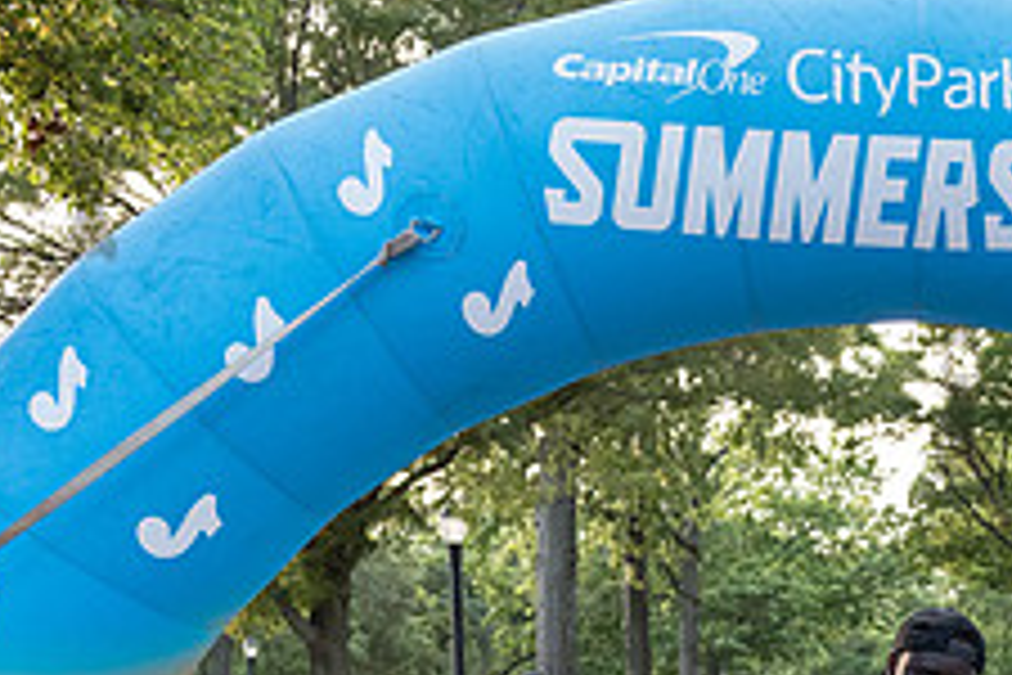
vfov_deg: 15.9
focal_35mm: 81
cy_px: 902
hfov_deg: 23.7
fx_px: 2277
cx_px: 1064
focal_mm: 29
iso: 2000
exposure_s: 1/320
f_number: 4.5
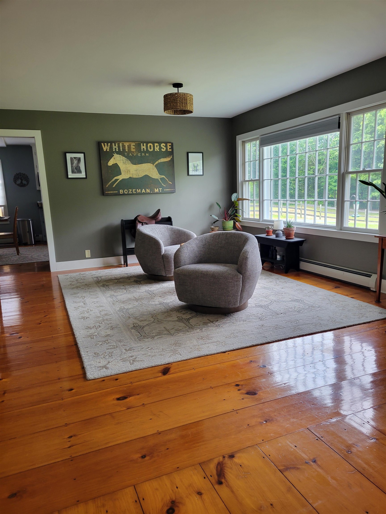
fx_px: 387
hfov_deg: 53.1
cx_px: 193
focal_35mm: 26
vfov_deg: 67.3
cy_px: 257
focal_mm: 5.4
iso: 125
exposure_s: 1/120
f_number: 1.8
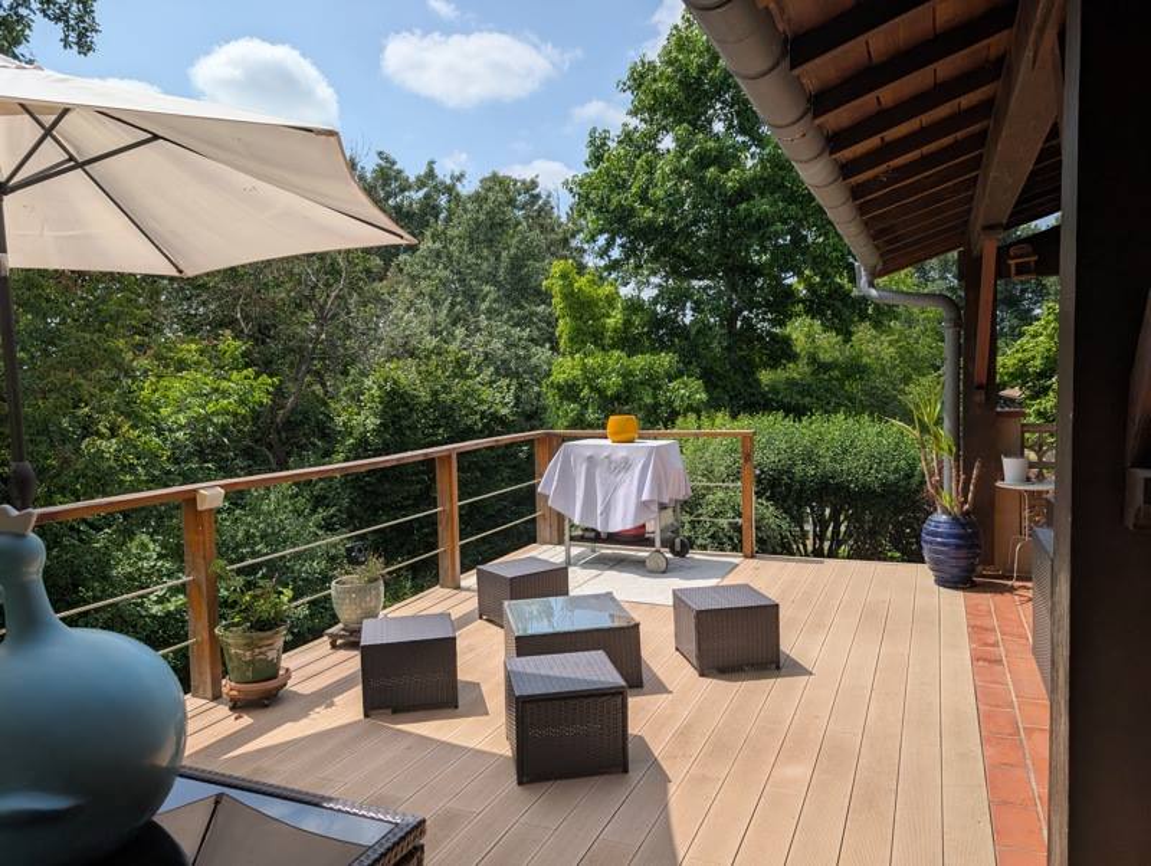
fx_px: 799
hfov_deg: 71.5
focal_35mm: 24
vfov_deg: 56.9
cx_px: 576
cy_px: 433
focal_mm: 6.9
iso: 23
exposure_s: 1/1484
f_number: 1.68
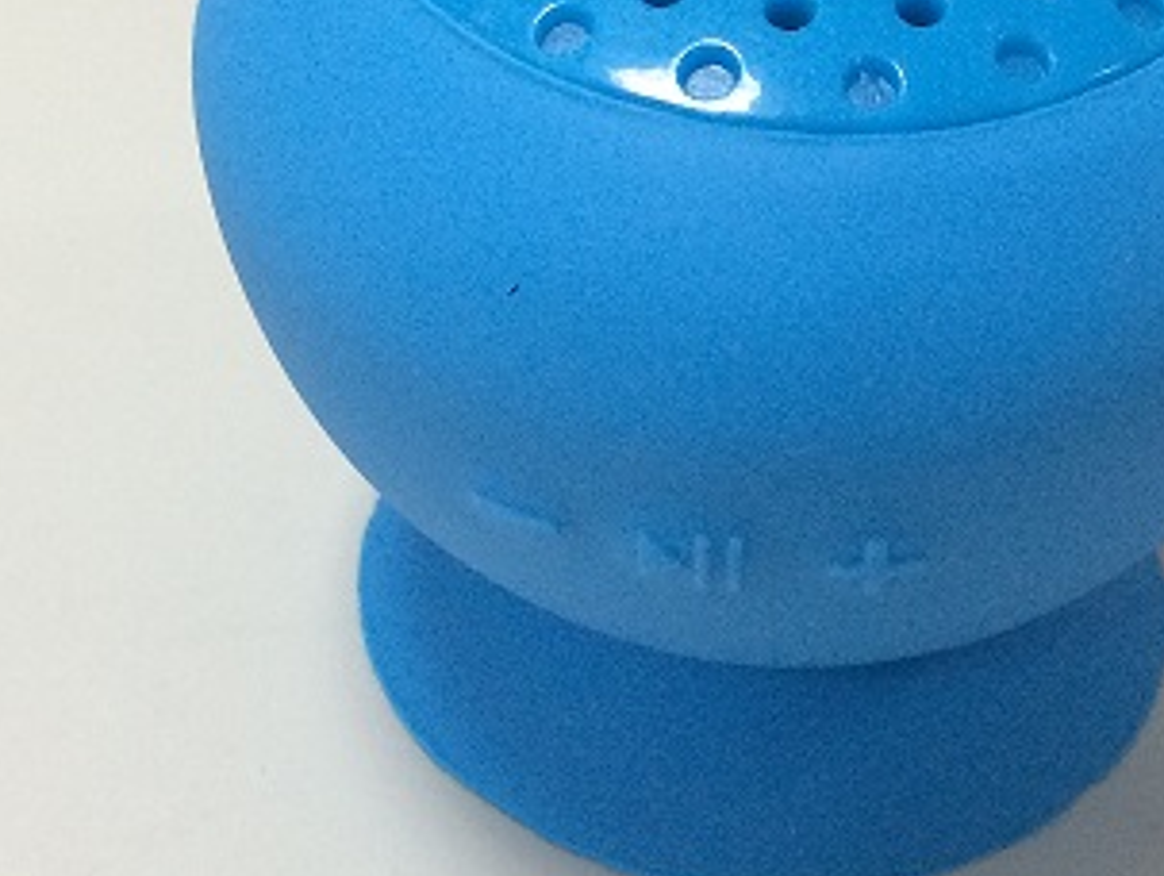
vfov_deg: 18.9
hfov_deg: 24.9
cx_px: 738
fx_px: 2626
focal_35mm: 78
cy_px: 342
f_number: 2.2
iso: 200
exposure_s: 1/33
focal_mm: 4.15
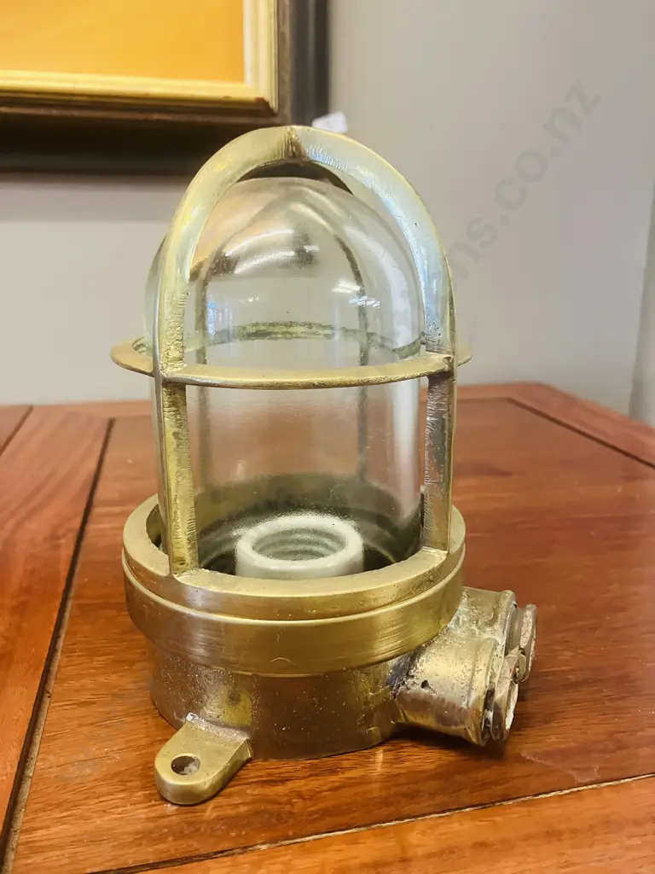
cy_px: 437
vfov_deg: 63.4
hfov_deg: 49.7
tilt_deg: -15.3
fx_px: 706
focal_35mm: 28
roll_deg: -0.4
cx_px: 328
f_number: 1.8
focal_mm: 3.99
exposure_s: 1/50
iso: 250
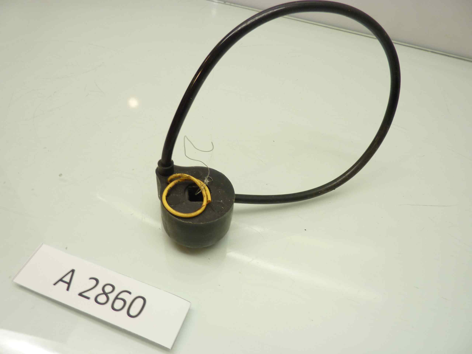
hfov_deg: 69.4
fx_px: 341
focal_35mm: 25
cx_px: 236
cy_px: 177
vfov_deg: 54.9
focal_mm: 4.1
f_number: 3.3
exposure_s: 1/20
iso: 80
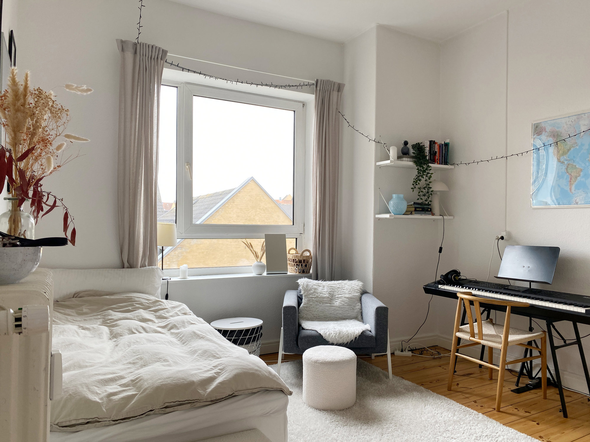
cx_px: 295
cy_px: 221
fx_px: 443
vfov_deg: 53.1
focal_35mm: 26
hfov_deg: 67.3
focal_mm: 4.25
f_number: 1.8
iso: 40
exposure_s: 1/122
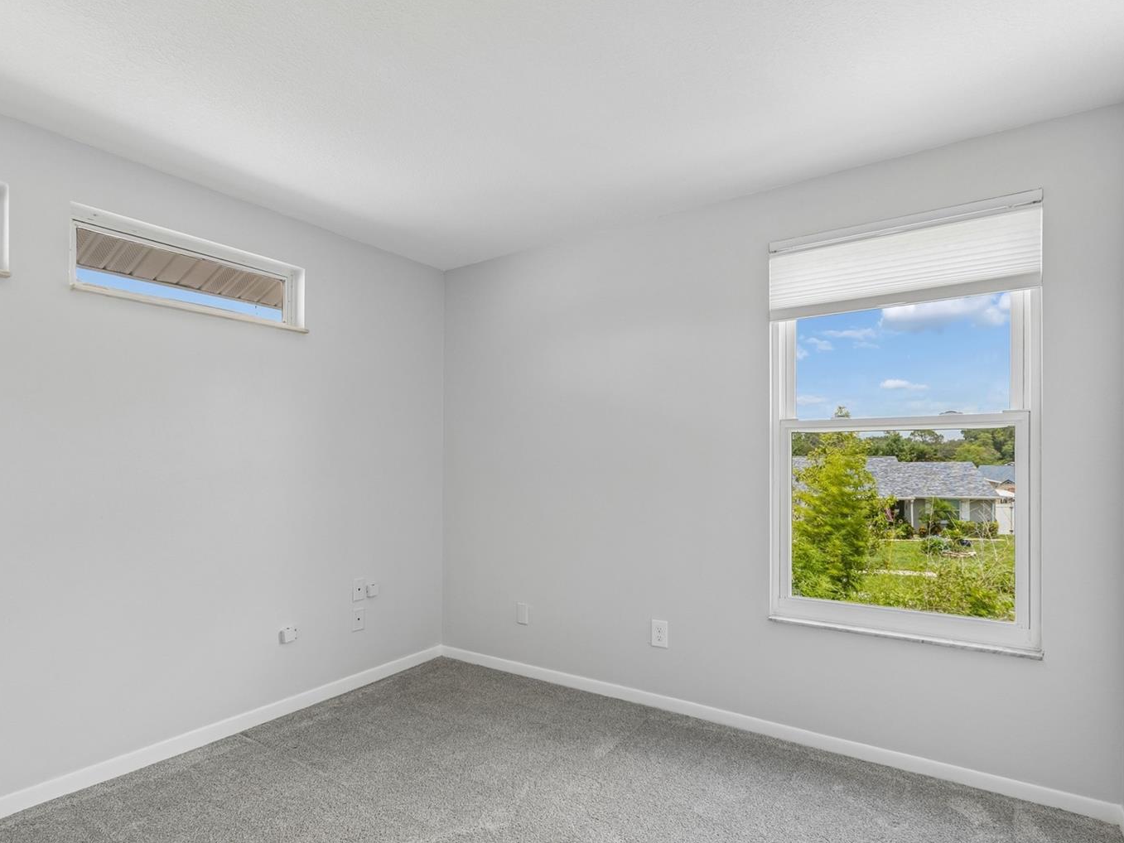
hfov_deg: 91.0
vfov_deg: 74.7
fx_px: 552
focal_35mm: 17
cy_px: 406
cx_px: 567
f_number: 7.1
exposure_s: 1/10
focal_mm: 10
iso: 100
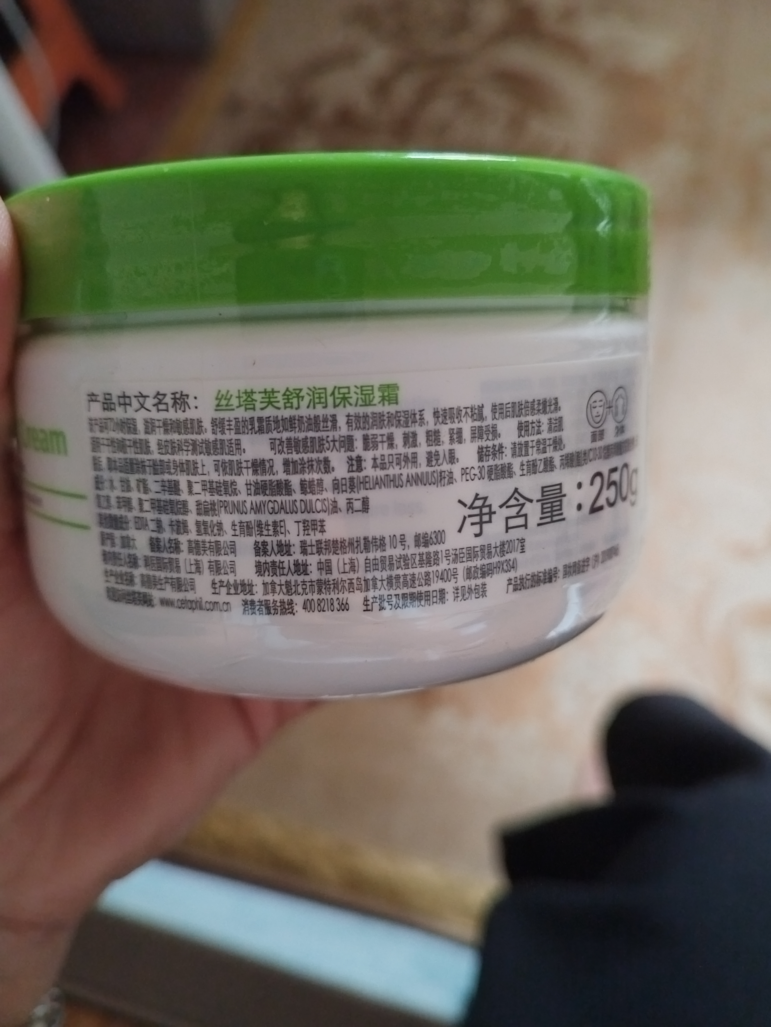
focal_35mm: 23
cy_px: 514
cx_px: 386
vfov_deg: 73.9
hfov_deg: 58.9
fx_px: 683
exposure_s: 1/50
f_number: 1.9
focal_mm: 5.52
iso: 5719
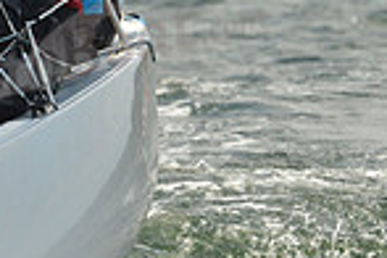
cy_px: 230
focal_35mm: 632
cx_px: -240
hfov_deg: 3.2
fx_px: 6793
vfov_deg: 2.2
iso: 400
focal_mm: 160
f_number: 8
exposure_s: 1/1600
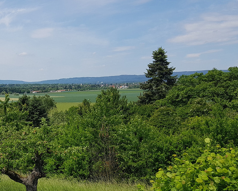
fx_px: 331
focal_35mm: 47
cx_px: 33
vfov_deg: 31.9
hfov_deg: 37.5
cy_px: 121
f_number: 1.7
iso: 40
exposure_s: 1/2416
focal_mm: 4.2
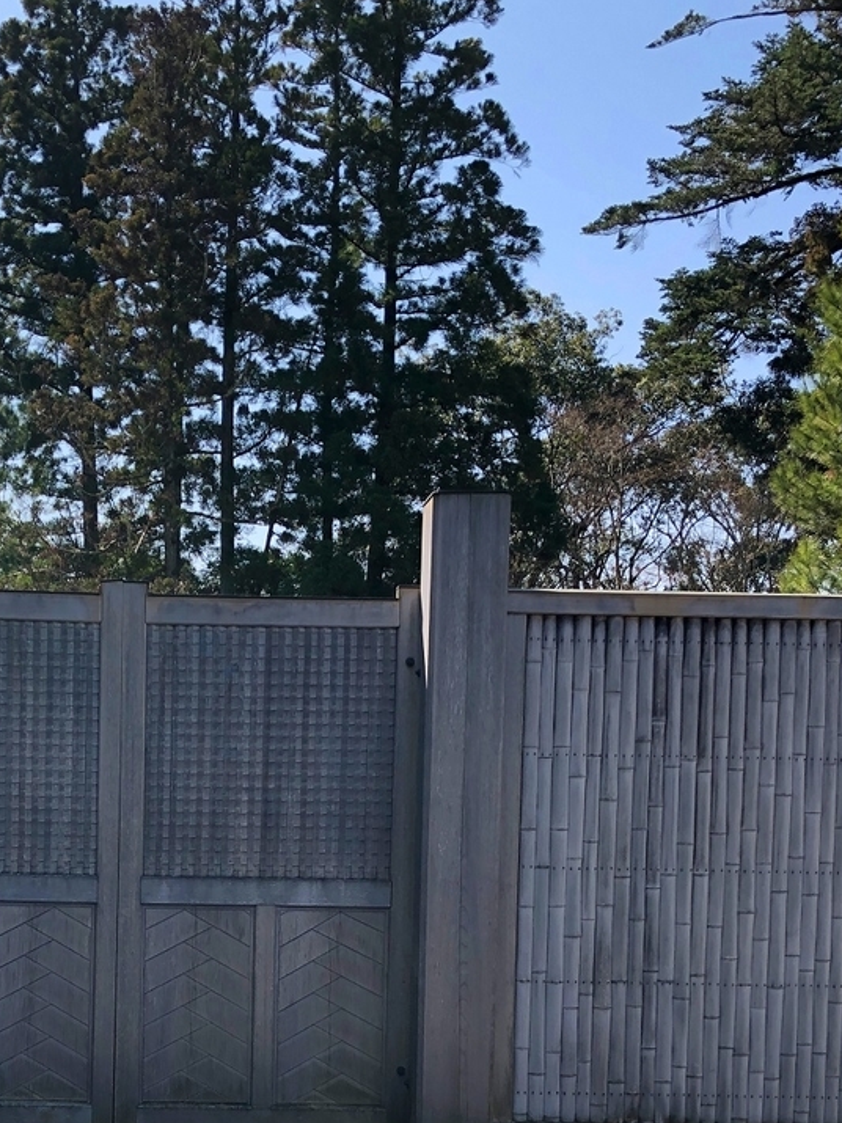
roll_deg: -0.9
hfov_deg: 30.3
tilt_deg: -1.1
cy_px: 889
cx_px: 193
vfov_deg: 39.0
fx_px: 1525
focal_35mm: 47
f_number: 1.8
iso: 20
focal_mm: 3.99
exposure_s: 1/747
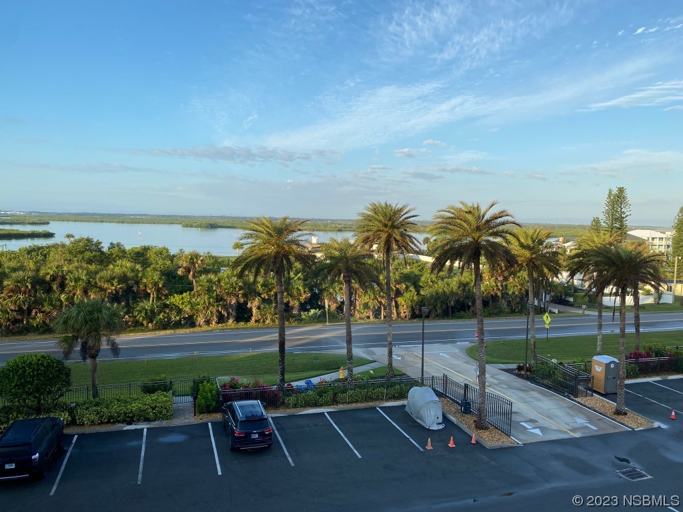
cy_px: 256
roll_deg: -1.4
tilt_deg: -3.5
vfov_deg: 53.1
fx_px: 513
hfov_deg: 67.3
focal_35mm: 26
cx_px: 342
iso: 32
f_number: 1.8
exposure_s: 1/1287
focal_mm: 4.25
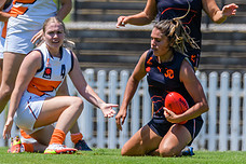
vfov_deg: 0.7
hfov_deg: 1.1
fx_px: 12969
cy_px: 16
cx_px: 74
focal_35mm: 1898
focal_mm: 600
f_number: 7.1
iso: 800
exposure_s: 1/2000
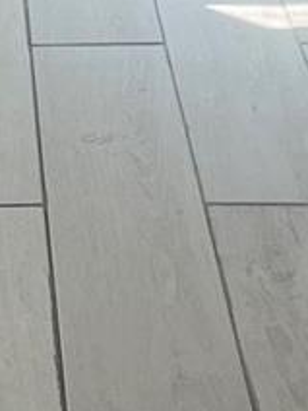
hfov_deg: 7.8
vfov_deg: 9.6
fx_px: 2230
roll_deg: +1.1
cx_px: -33
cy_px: -498
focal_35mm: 188
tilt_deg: -9.5
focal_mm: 5.1
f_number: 1.6
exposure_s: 1/177
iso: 40
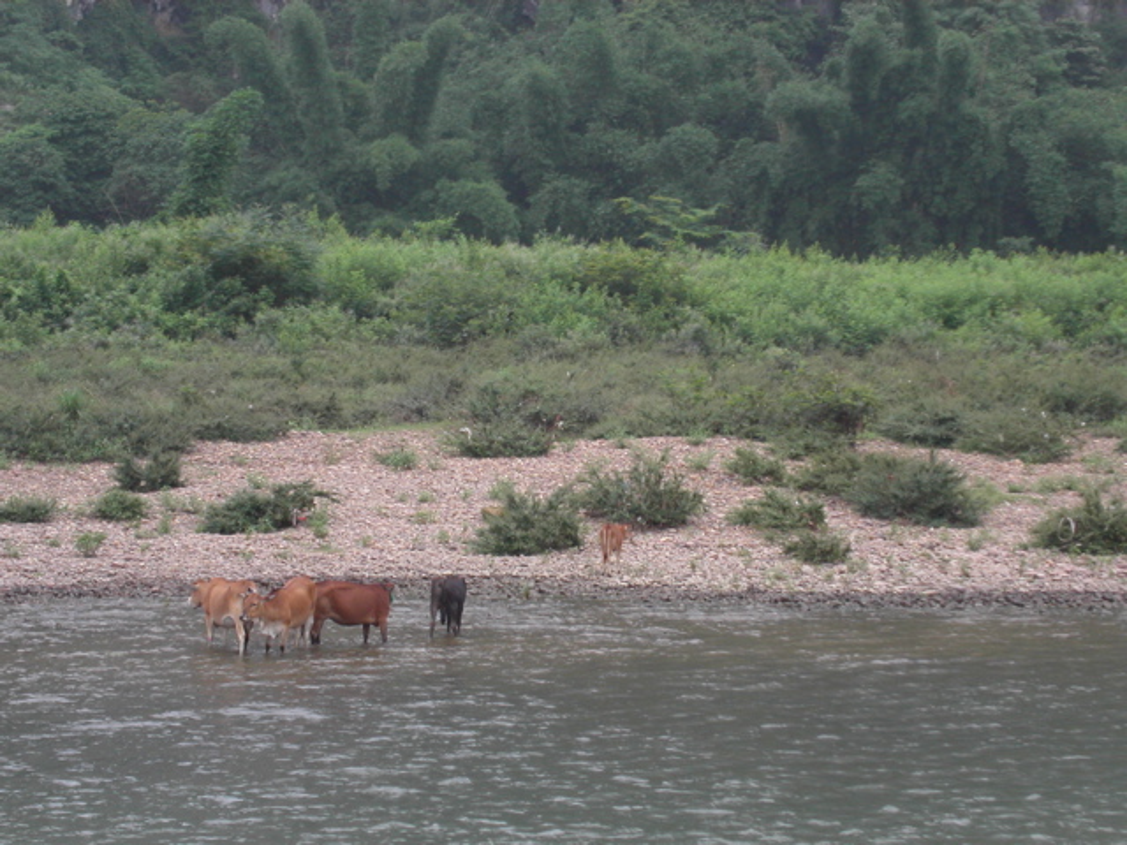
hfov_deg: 17.3
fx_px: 3712
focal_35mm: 114
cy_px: 422
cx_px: 564
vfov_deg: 13.0
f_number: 4.7
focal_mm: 23.4
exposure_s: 1/250
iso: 100
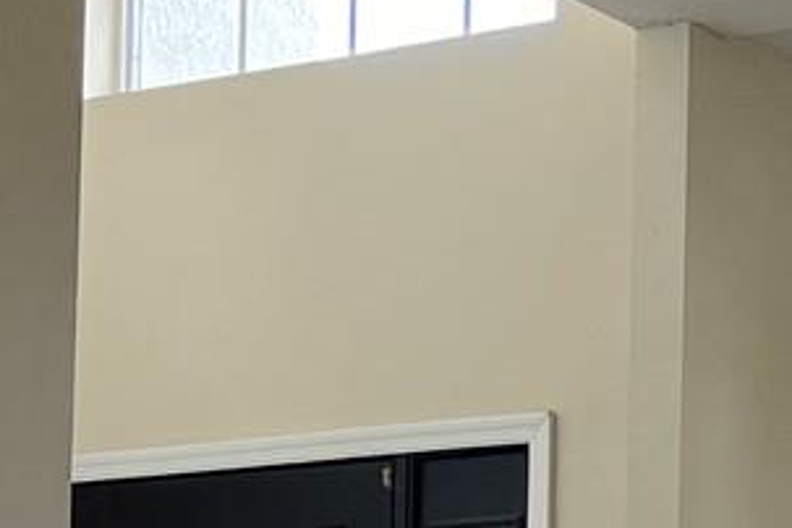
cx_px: 1108
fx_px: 3146
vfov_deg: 9.2
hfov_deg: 13.7
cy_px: 904
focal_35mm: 143
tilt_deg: +1.9
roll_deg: -1.1
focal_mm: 5.1
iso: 100
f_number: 1.6
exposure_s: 1/121
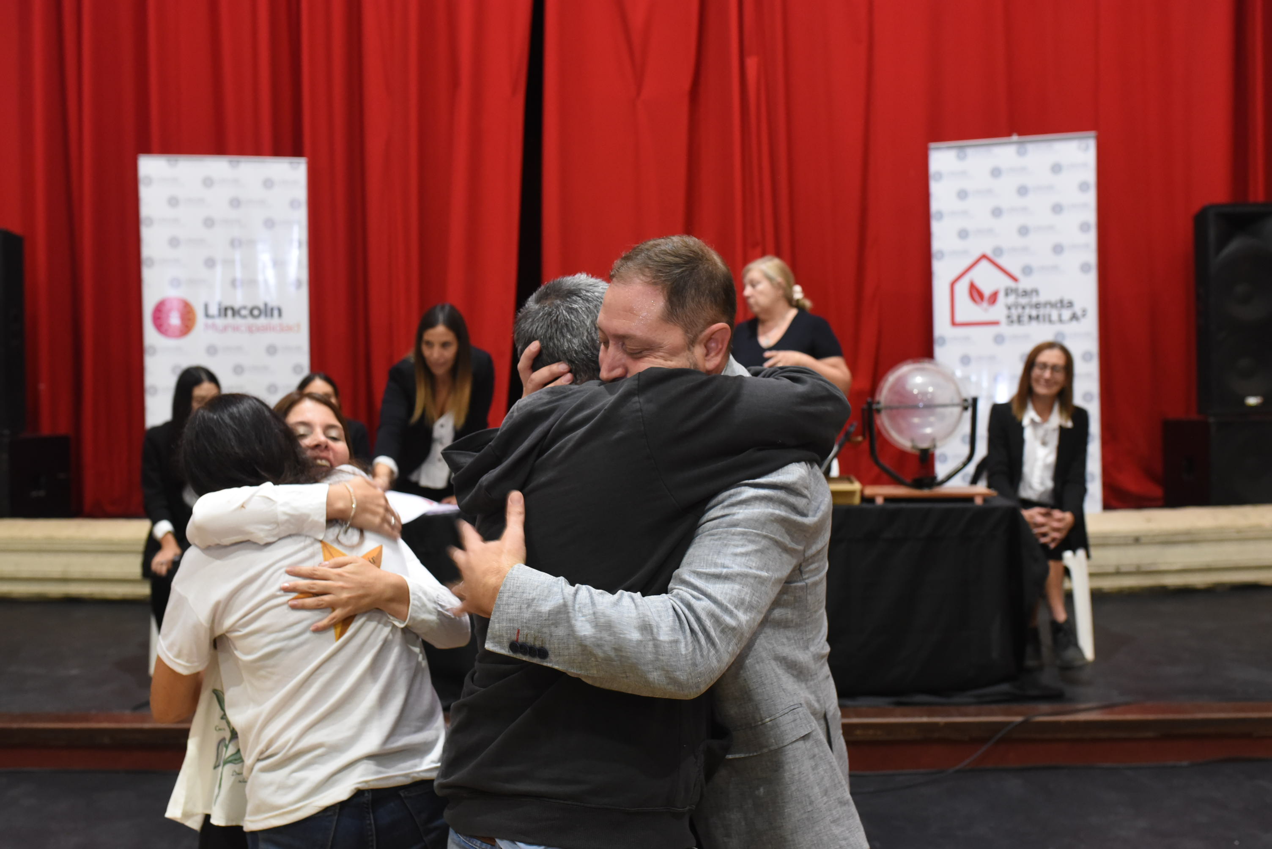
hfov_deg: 54.4
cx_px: 636
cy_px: 424
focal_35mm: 35
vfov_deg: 37.9
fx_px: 1237
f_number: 4.5
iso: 3200
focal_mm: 35
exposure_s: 1/60
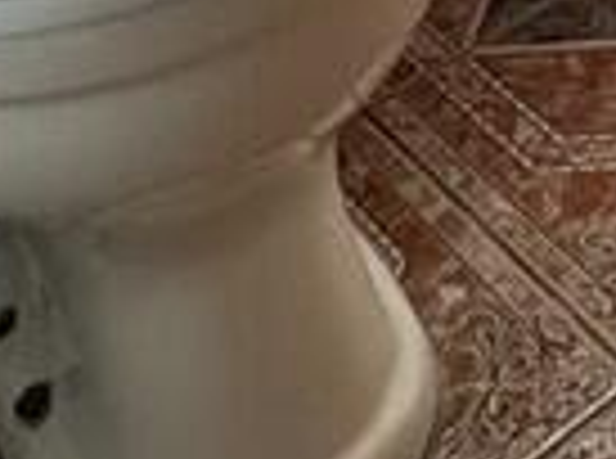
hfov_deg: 16.1
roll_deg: +1.2
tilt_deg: -16.5
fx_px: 1864
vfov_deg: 11.0
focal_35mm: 105
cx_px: 1088
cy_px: -765
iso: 400
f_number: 2.2
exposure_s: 1/60
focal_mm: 2.22
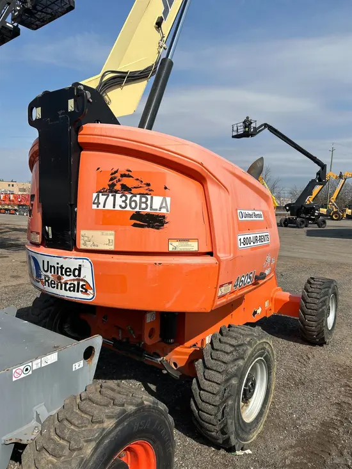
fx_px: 352
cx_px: 176
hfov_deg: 53.1
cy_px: 234
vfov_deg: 67.3
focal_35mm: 26
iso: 50
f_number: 1.5
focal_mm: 5.7
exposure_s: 1/6211
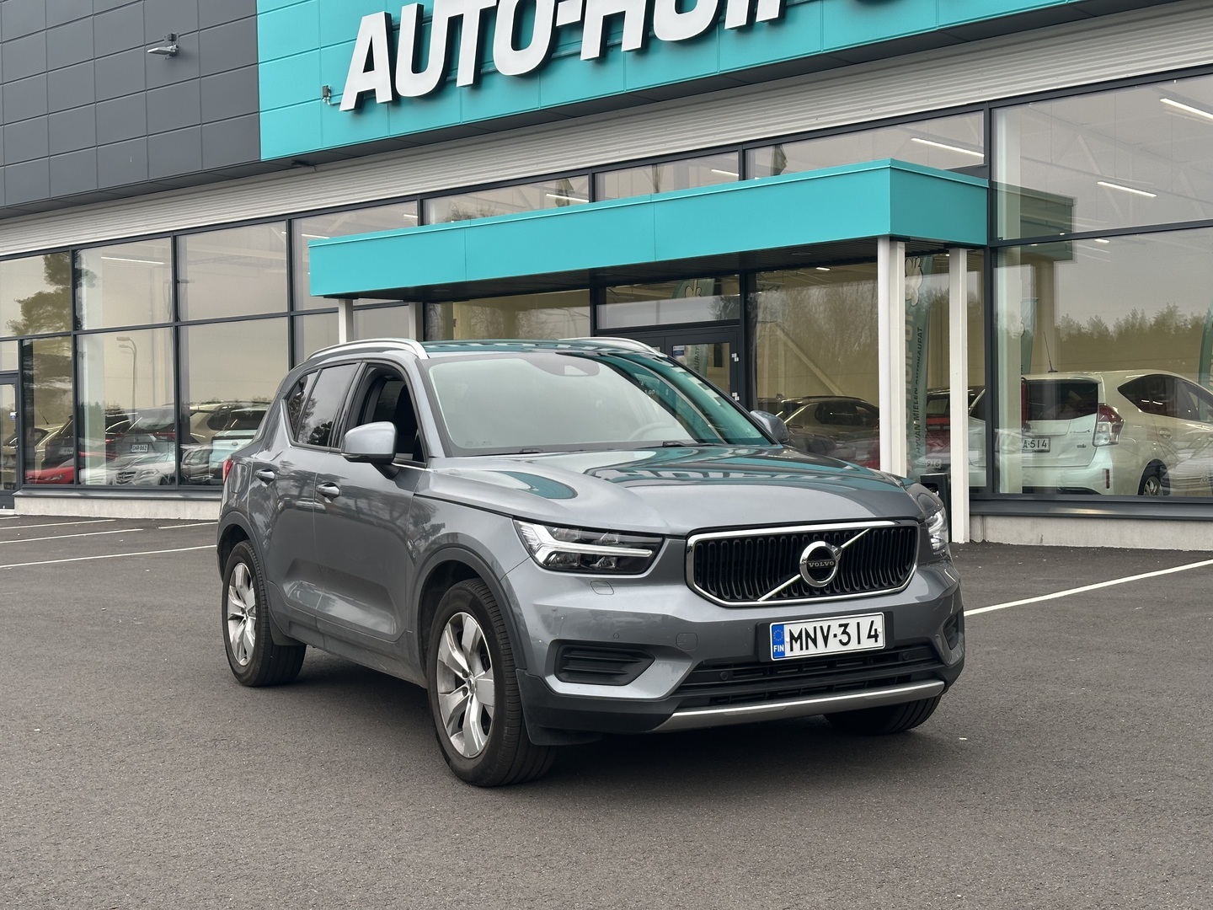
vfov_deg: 30.3
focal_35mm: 48
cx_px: 606
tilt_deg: +0.3
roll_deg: +0.8
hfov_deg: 39.7
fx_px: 1682
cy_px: 455
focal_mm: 6.86
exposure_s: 1/125
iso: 64
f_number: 1.78
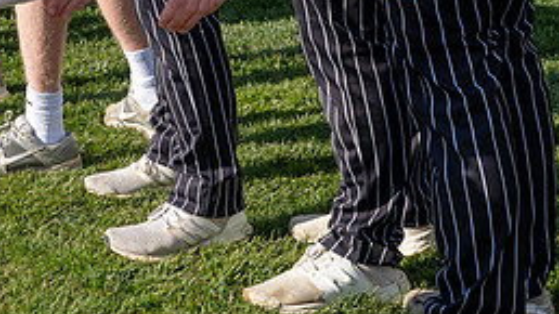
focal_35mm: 99
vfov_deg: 12.2
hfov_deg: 21.4
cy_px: 45
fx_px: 1467
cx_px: 161
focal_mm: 24
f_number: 8
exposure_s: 1/250
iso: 140
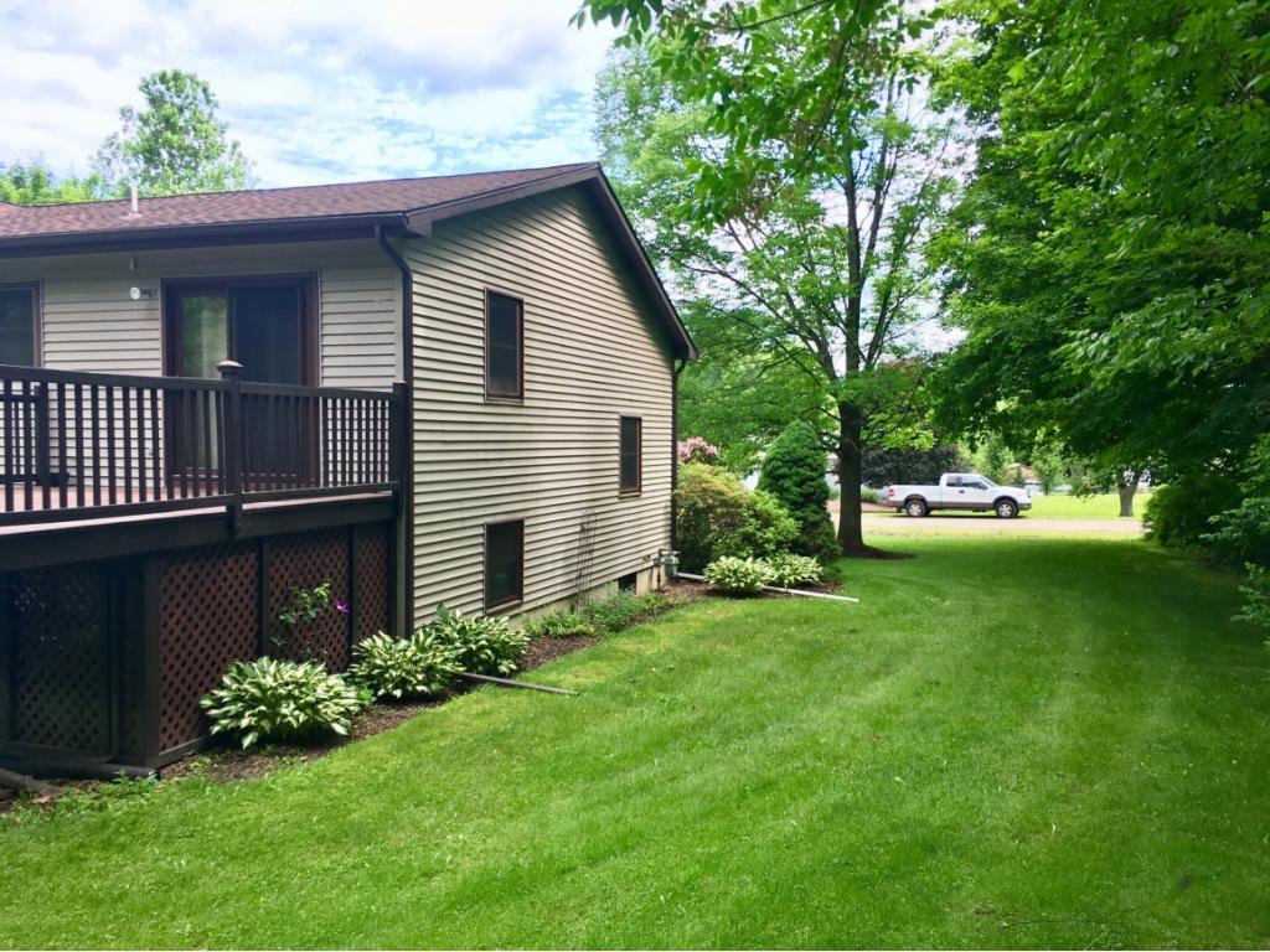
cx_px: 635
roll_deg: -0.2
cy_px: 476
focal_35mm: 29
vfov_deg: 48.2
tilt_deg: -2.9
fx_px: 1064
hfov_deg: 61.7
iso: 25
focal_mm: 4.15
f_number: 2.2
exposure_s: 1/236
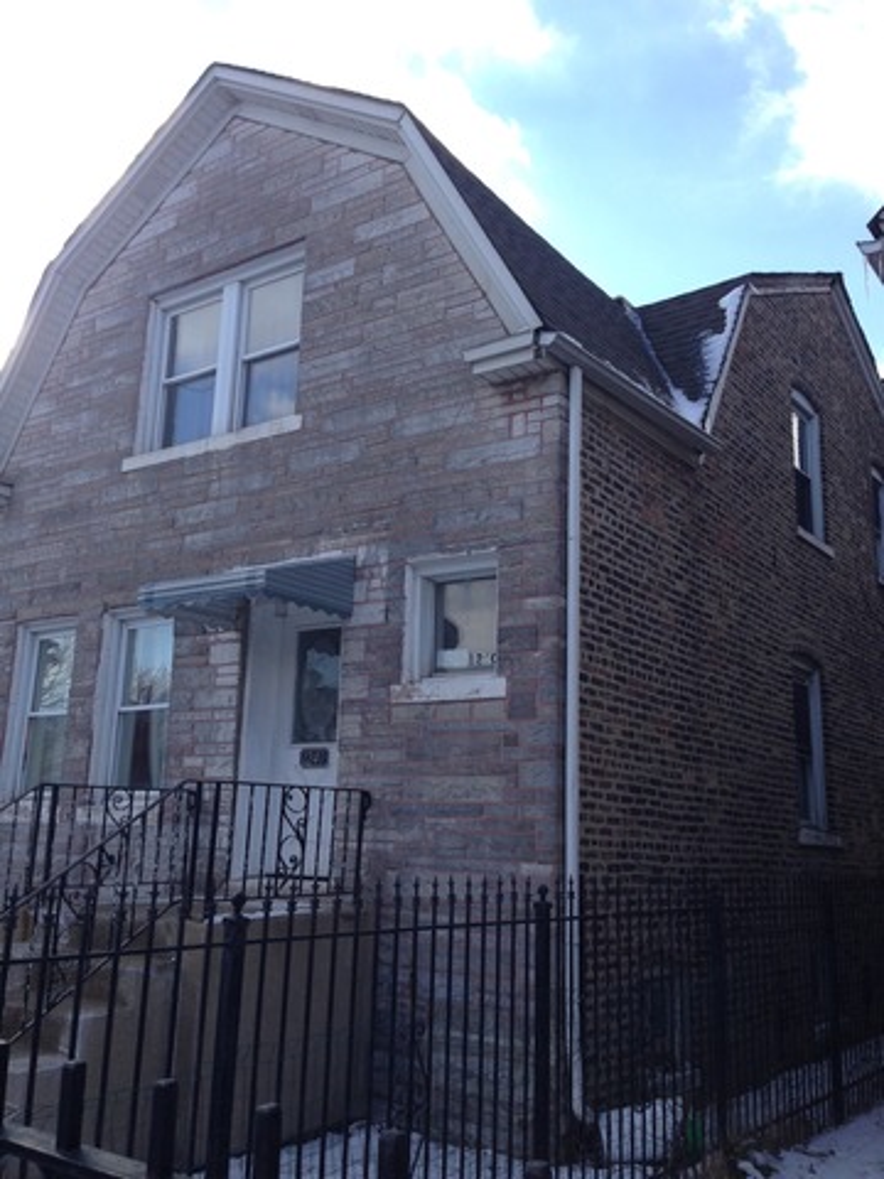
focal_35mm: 33
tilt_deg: +13.1
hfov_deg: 42.9
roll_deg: -2.9
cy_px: 590
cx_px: 442
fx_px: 1124
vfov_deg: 55.4
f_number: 2.4
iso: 50
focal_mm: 4.12
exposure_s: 1/786
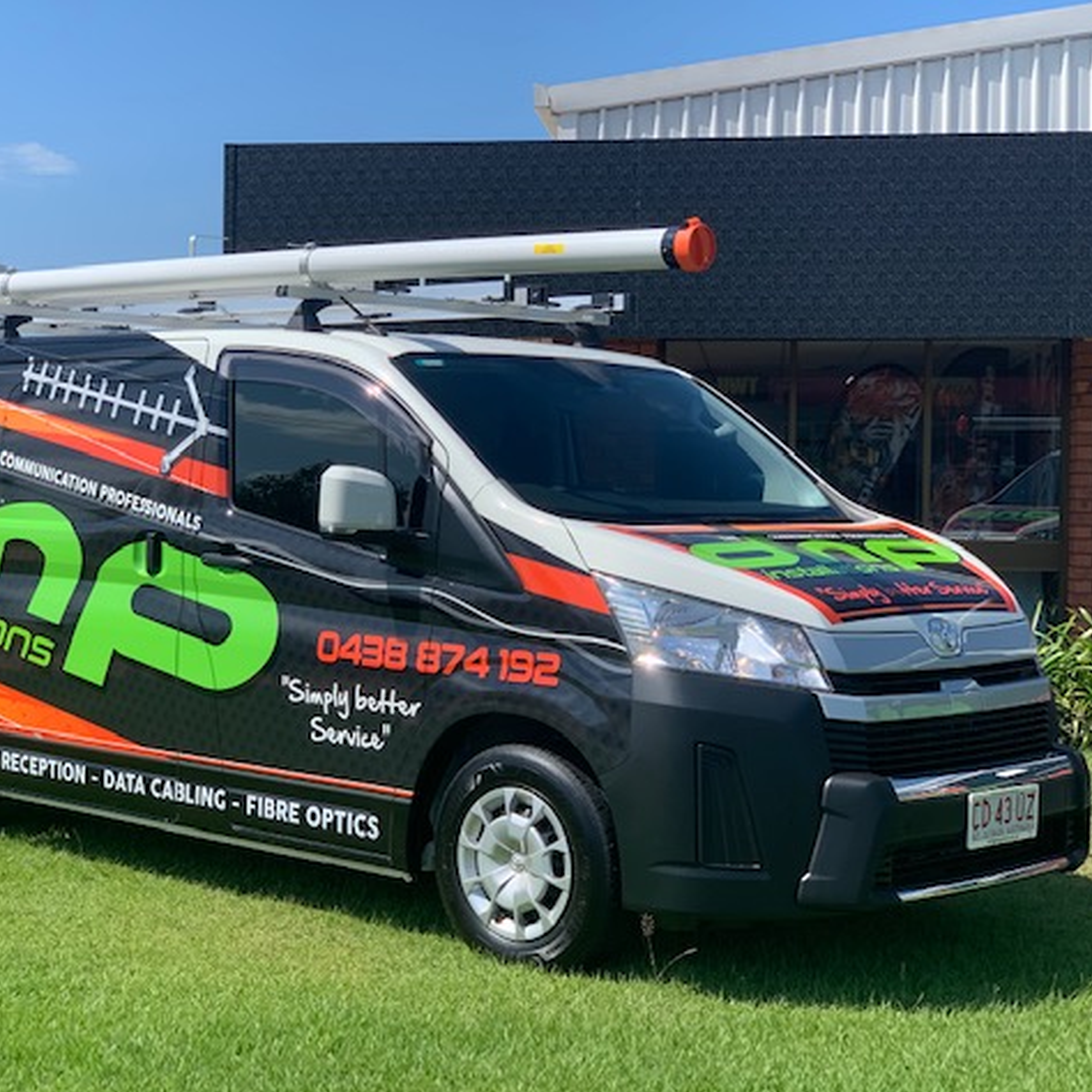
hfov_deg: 27.6
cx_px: 424
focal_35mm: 62
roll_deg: -1.3
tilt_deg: -1.4
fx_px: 2213
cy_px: 548
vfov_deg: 27.7
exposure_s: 1/1043
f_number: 2.4
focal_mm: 6
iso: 16
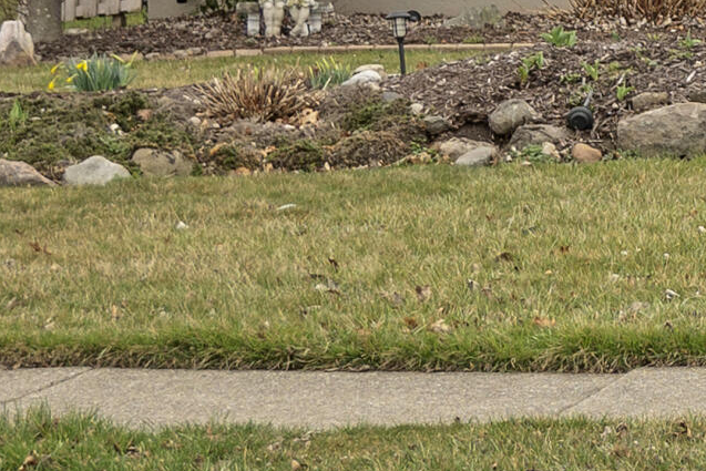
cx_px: 1607
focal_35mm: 212
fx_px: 4158
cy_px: -64
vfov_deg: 6.5
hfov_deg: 8.9
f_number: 5.6
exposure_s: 1/250
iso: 160
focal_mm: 30
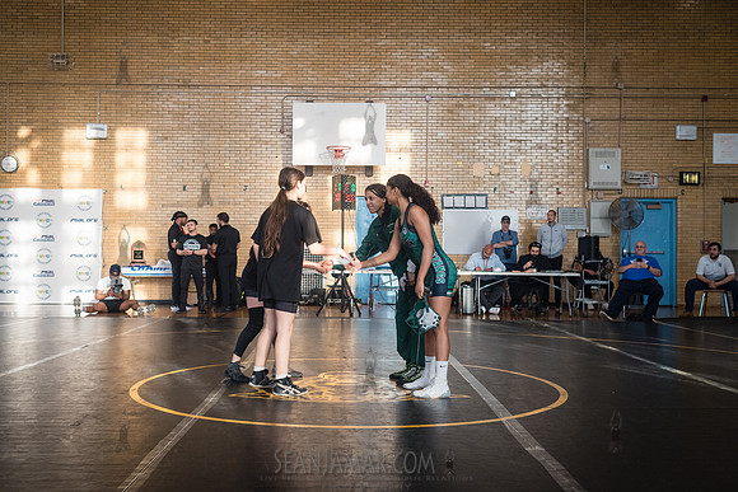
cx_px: 348
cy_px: 247
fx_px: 815
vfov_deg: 33.6
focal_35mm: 40
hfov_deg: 48.7
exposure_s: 1/400
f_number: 4
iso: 1600
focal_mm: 35
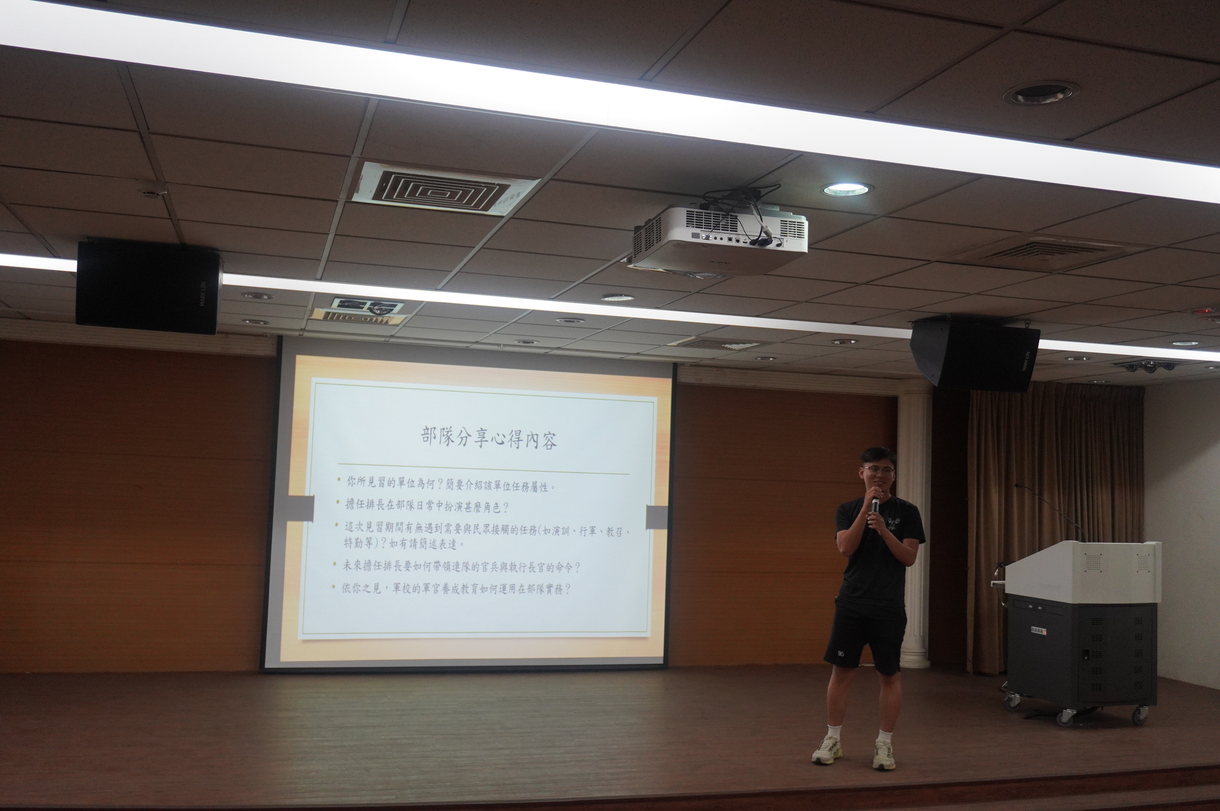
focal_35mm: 33
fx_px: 1117
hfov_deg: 57.3
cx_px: 610
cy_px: 406
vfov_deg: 39.9
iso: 1000
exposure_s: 1/160
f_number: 4
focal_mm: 22
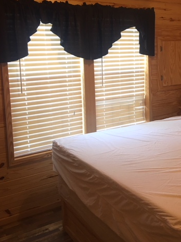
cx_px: 111
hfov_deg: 35.8
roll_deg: +2.9
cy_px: 92
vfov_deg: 46.4
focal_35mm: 40
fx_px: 279
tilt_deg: -5.0
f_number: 2.2
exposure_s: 1/15
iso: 25
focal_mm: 4.15
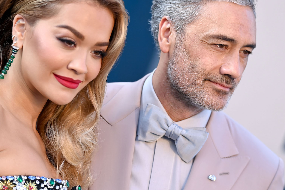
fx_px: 2992
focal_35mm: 378
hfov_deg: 5.5
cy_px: 95
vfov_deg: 3.6
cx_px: 163
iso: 640
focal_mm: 240
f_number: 2.8
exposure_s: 1/1600
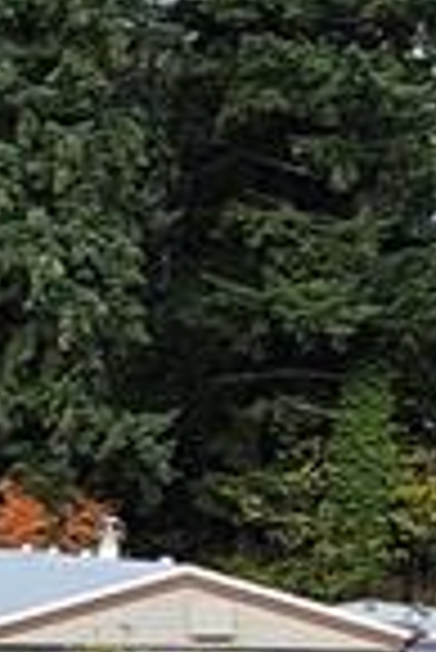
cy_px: 571
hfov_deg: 6.3
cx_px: -1416
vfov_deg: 12.1
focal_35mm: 169
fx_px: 3063
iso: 25
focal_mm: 5.4
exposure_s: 1/453
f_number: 1.8
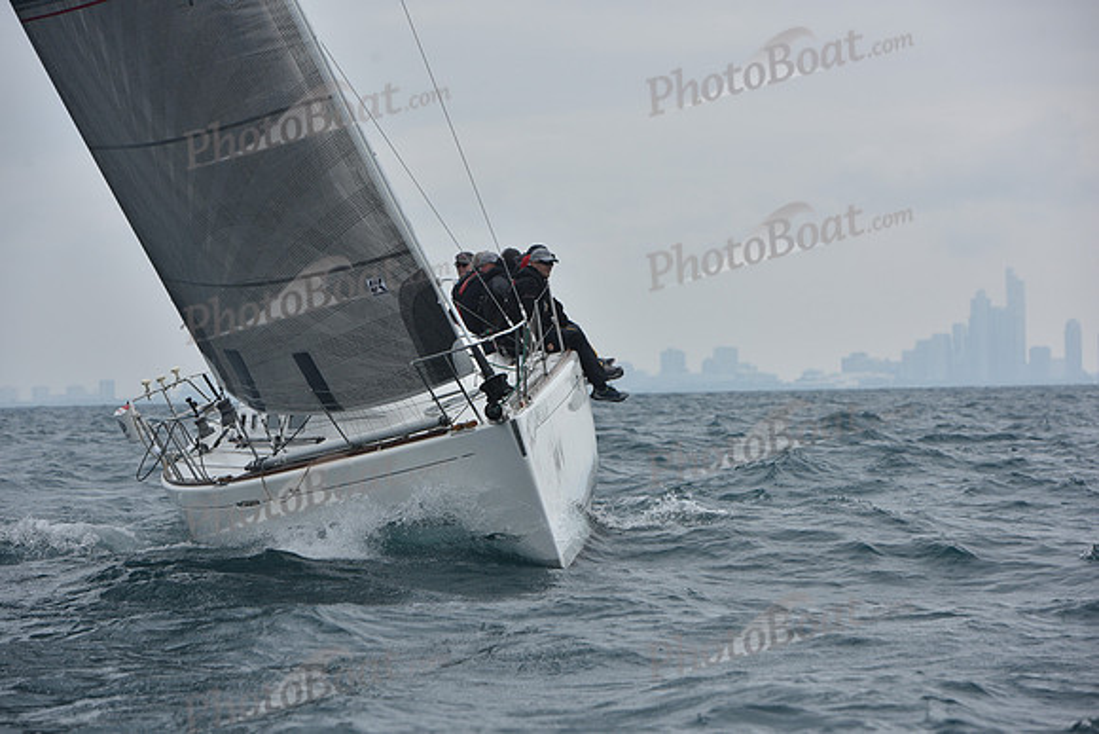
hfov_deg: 12.8
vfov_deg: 8.6
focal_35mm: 160
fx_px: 4885
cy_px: 367
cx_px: 550
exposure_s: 1/800
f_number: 8
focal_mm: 160
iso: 250
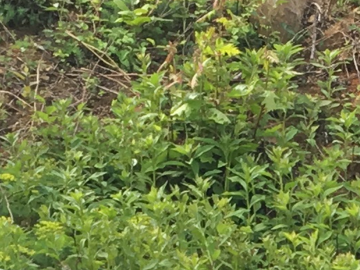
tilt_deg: -10.9
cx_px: 755
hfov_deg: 8.3
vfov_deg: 6.2
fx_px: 2351
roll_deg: +0.5
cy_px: 685
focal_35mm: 226
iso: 25
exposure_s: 1/120
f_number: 2.2
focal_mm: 4.15
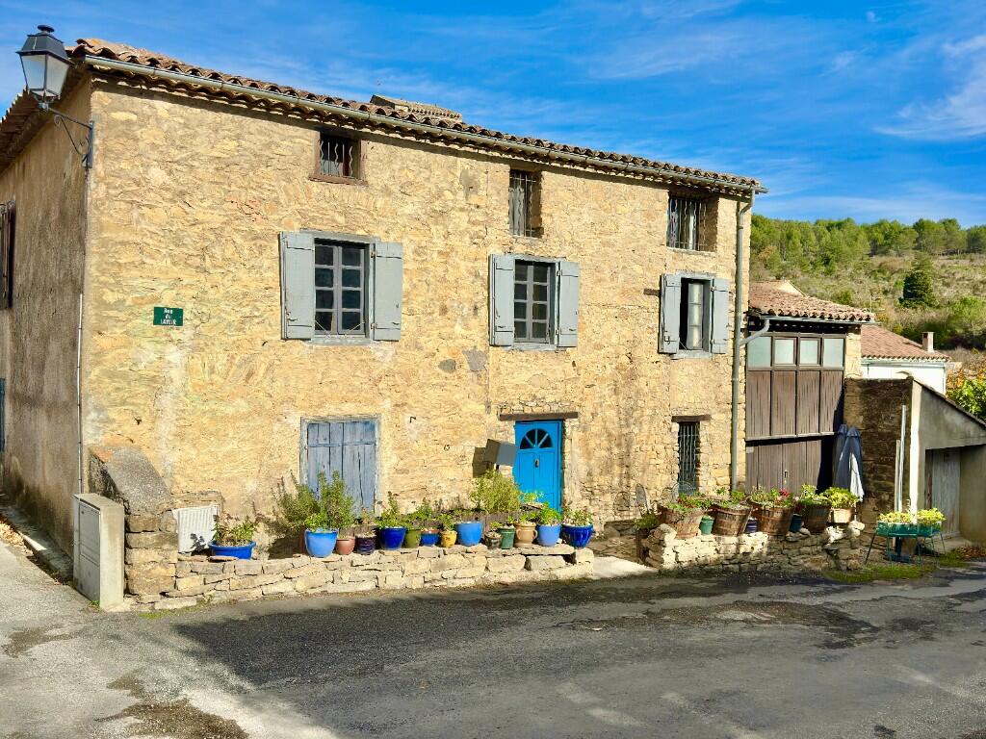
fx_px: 883
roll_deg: -1.2
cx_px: 493
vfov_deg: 45.4
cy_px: 370
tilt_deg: -0.9
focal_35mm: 31
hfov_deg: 58.4
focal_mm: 6.86
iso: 100
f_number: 1.78
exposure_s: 1/11628
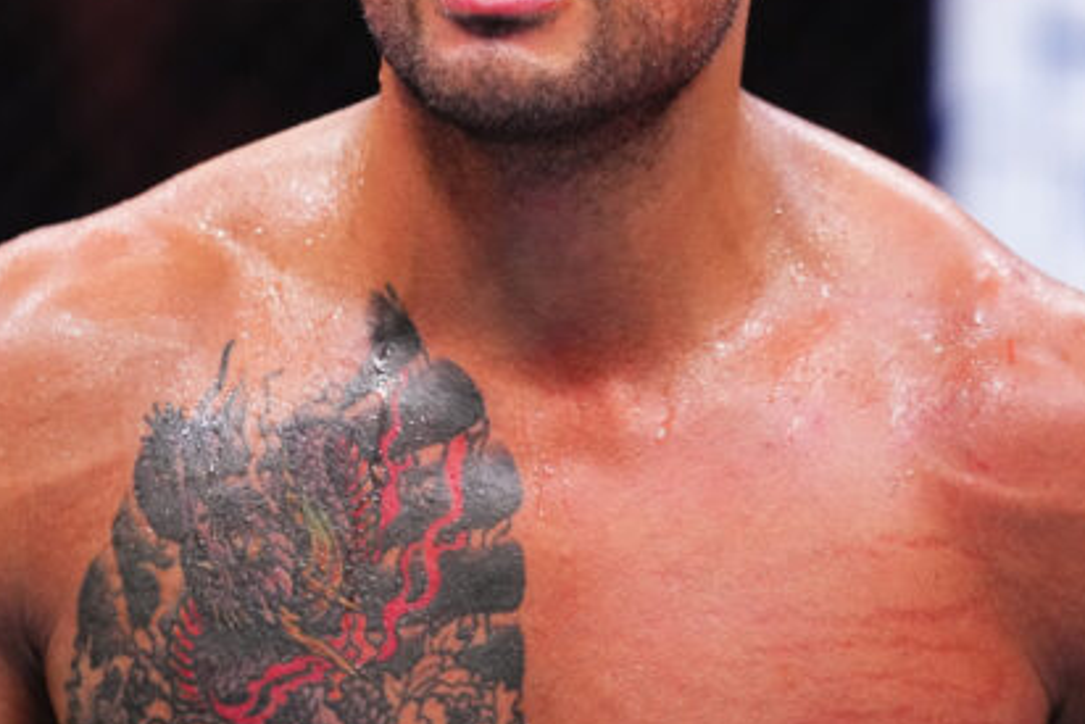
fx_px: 10220
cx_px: 598
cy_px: 108
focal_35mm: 339
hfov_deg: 6.1
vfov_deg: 4.1
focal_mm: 182
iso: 3200
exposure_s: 1/1600
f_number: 2.8
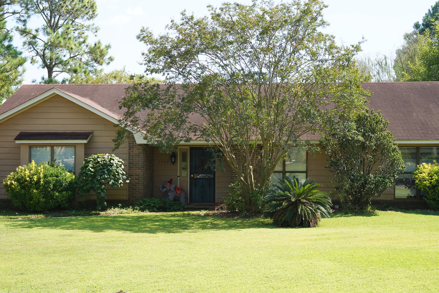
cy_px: 146
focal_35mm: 50
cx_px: 220
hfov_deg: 39.6
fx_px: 610
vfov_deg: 27.0
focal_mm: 50
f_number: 9
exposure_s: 1/100
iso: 400
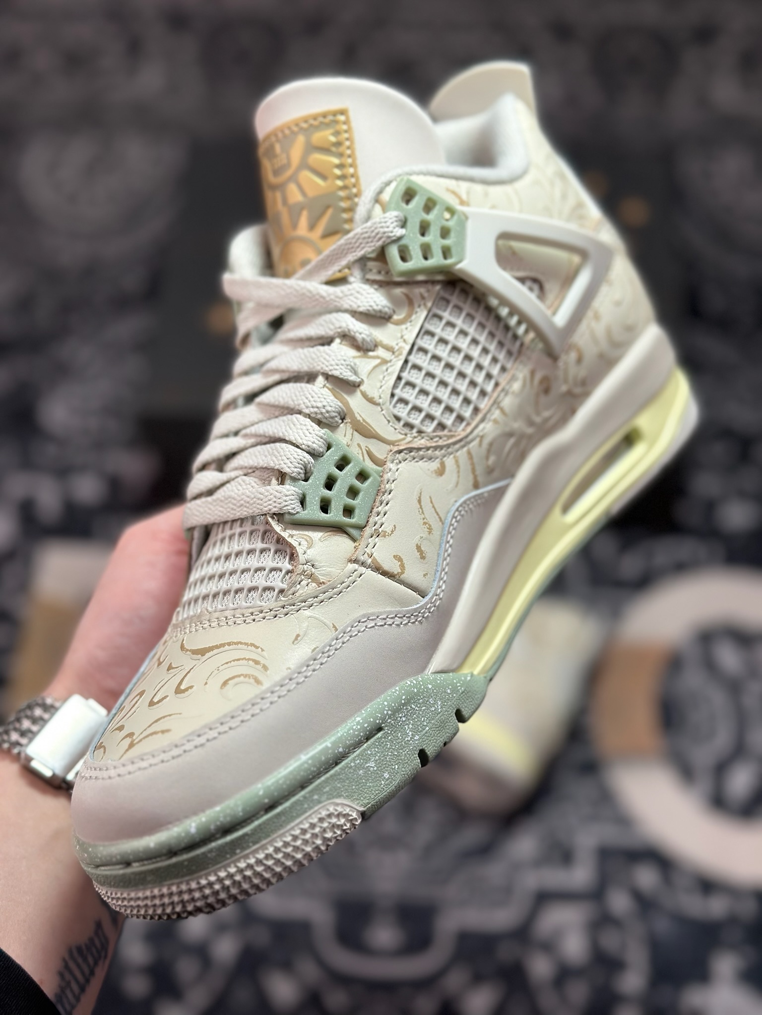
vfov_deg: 39.7
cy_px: 508
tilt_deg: -56.0
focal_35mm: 48
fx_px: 1409
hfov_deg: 30.3
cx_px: 381
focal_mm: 6.86
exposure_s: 1/1517
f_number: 1.78
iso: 80
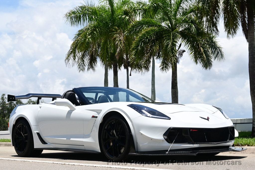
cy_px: 85
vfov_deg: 20.1
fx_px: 478
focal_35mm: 68
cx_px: 128
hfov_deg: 29.9
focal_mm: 45
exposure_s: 1/250
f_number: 9
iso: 100
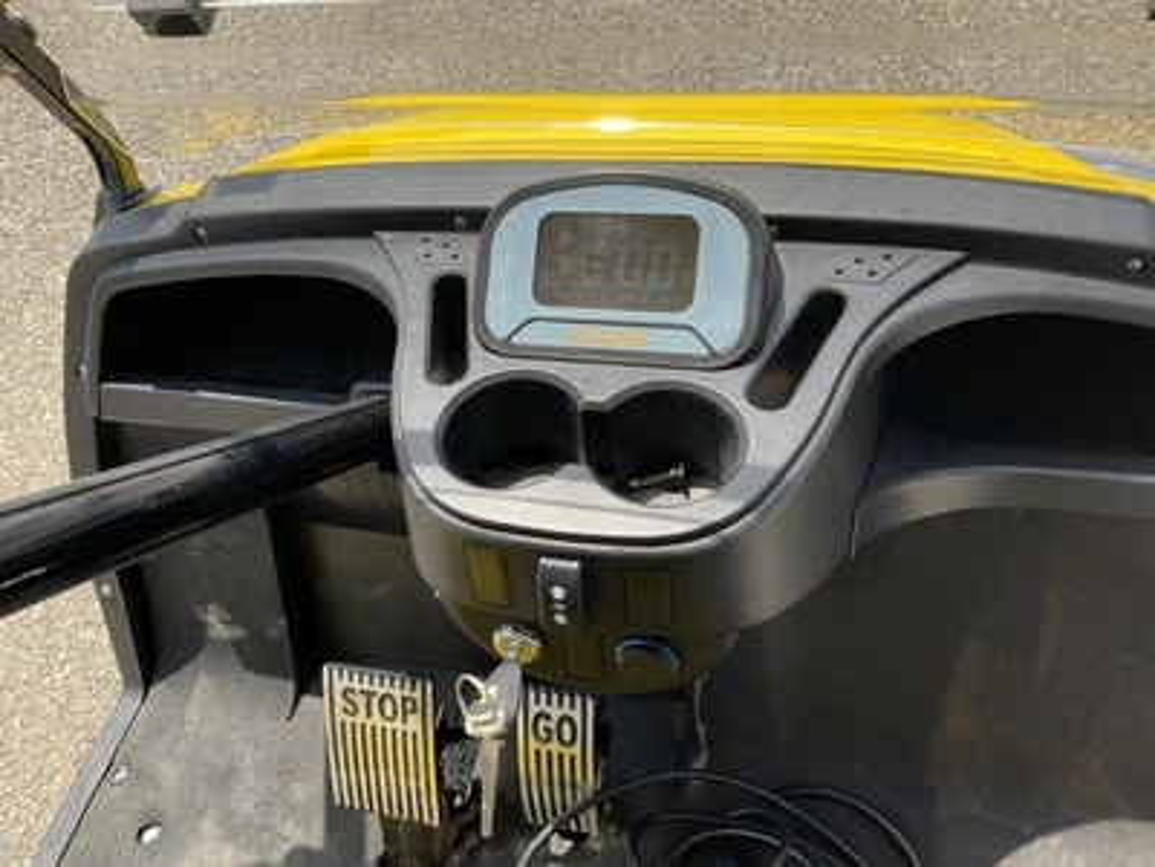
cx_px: 578
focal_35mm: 29
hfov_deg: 61.7
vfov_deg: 48.2
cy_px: 434
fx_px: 968
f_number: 1.8
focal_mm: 3
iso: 25
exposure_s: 1/781
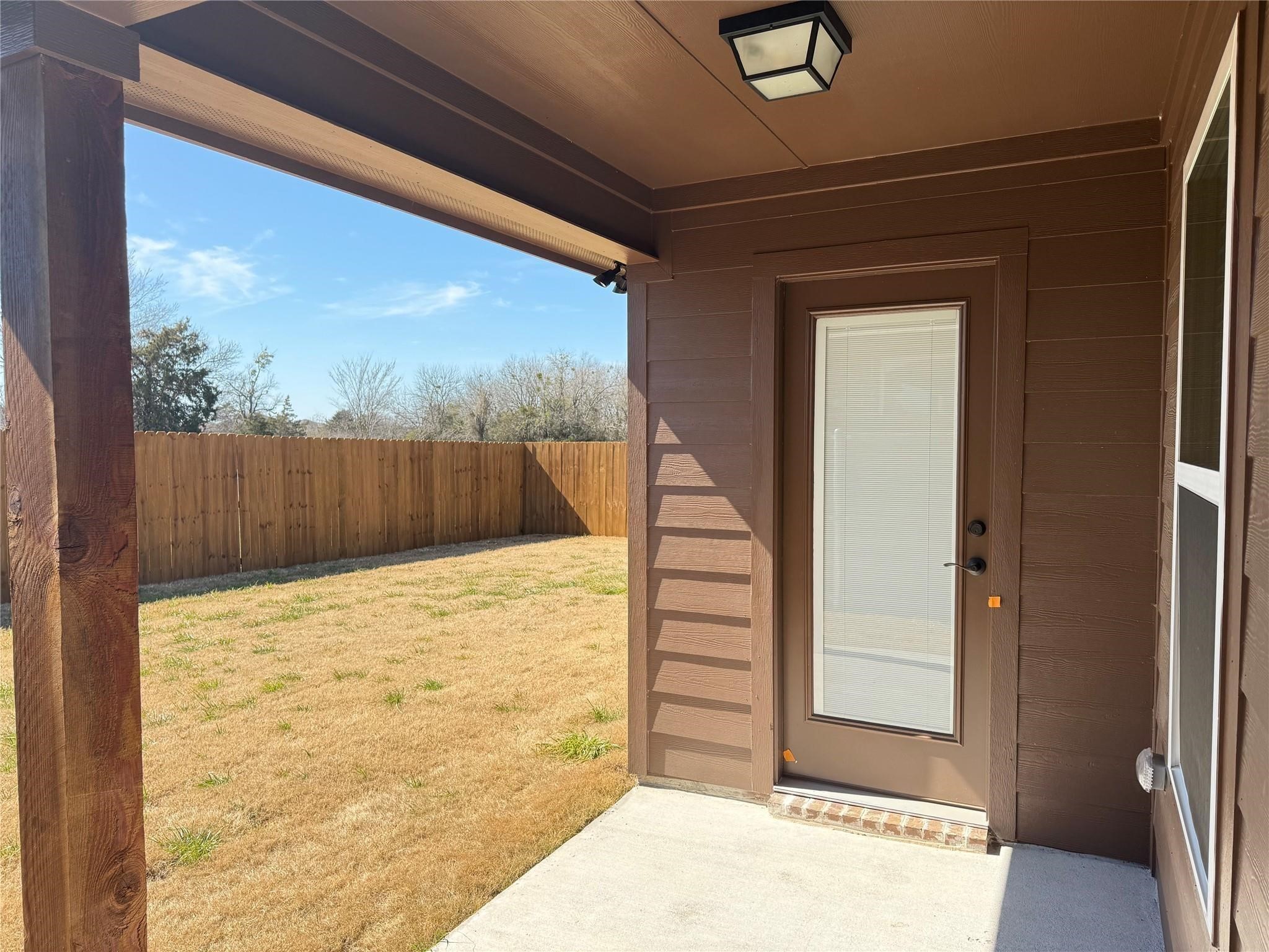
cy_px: 476
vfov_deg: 56.8
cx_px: 634
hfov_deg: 71.6
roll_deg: +0.2
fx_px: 880
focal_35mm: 24
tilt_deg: -2.6
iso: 80
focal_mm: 6.76
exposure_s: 1/1493
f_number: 1.78
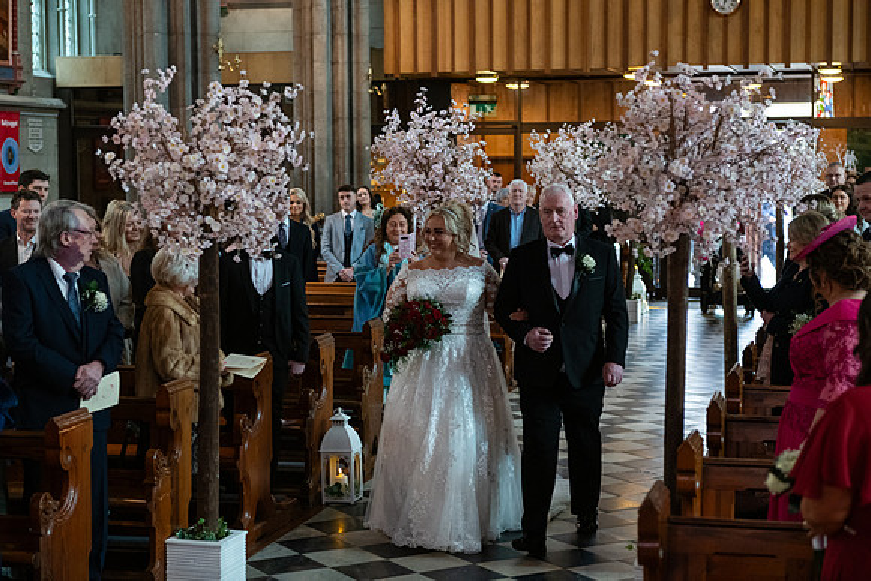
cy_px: 290
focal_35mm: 70
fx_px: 1694
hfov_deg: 28.8
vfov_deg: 19.5
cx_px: 436
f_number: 3.5
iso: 1250
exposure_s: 1/160
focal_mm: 70
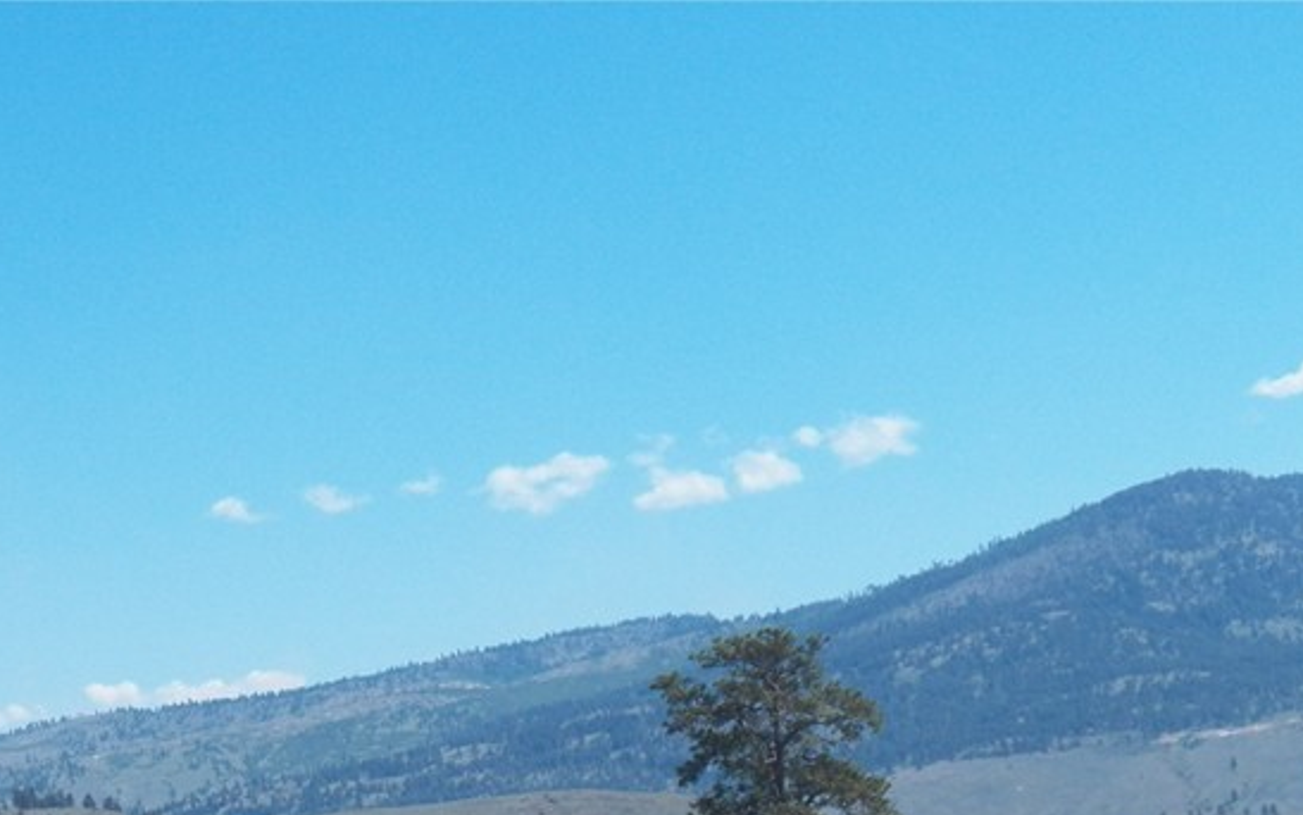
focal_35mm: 123
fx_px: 4368
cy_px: 913
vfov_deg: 10.5
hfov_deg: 16.9
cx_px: 495
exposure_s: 1/1250
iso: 125
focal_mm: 11.2
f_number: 4
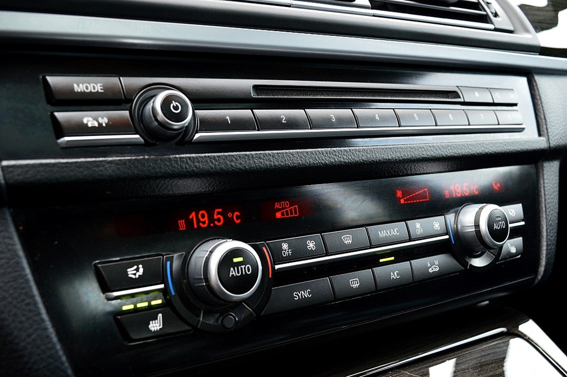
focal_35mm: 39
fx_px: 614
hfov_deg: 49.6
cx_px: 284
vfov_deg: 34.1
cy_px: 188
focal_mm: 26
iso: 800
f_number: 7.1
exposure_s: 1/60
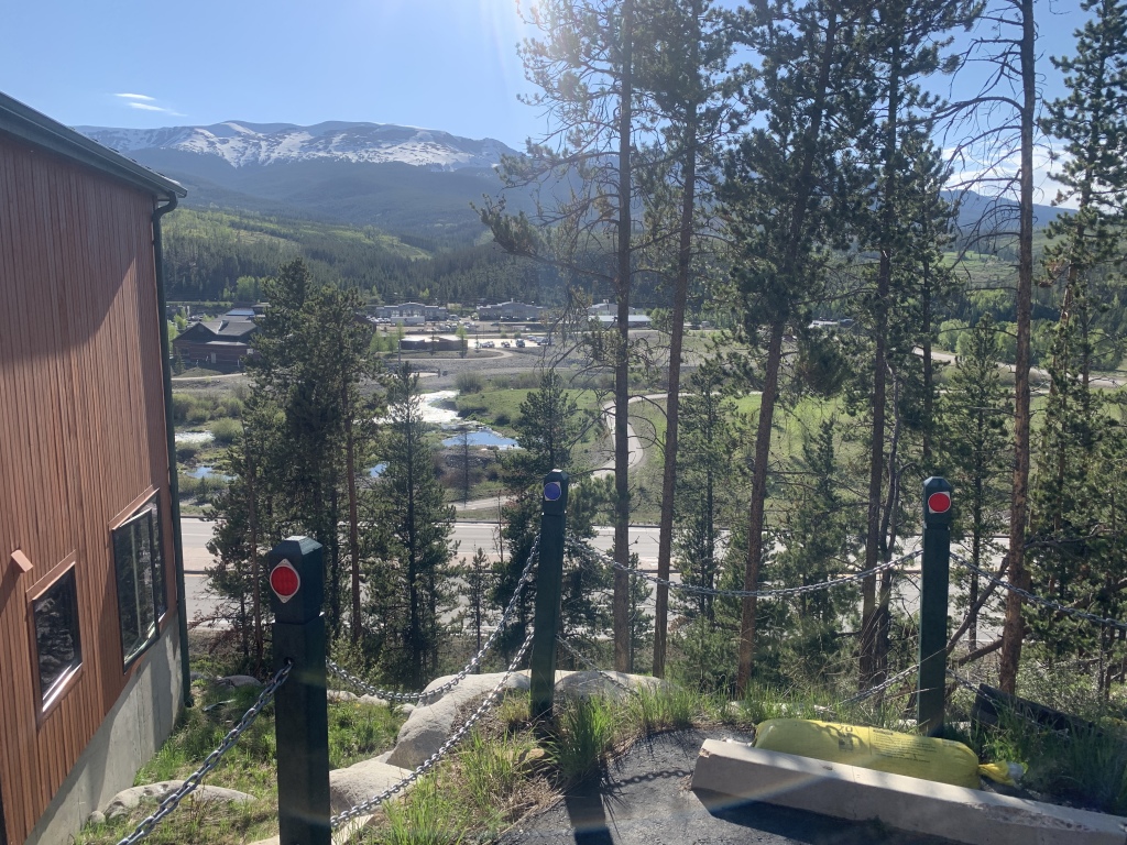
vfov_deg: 53.1
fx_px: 846
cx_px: 564
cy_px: 422
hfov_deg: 67.3
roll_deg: +0.6
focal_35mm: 26
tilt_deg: -6.9
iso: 25
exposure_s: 1/1299
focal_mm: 4.25
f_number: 1.8
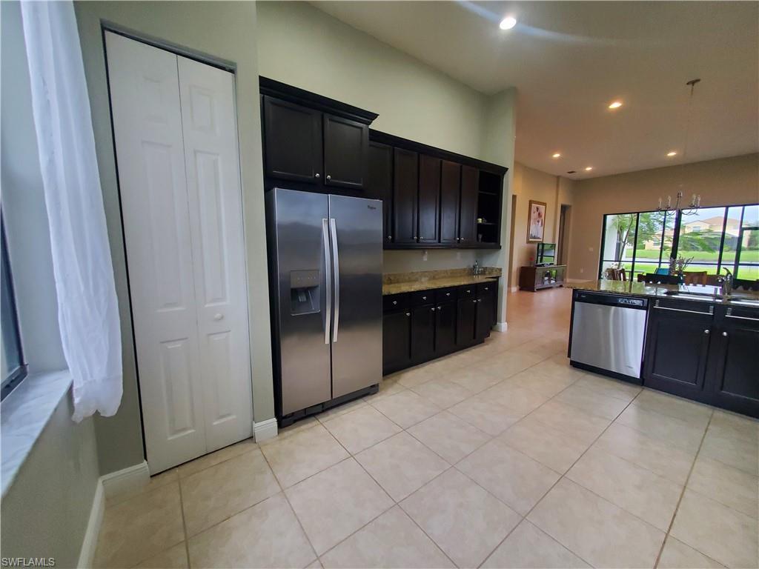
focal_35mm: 13
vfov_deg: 89.9
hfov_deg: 106.2
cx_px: 380
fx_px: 285
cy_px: 284
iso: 400
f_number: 2.2
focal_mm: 1.8
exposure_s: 1/60
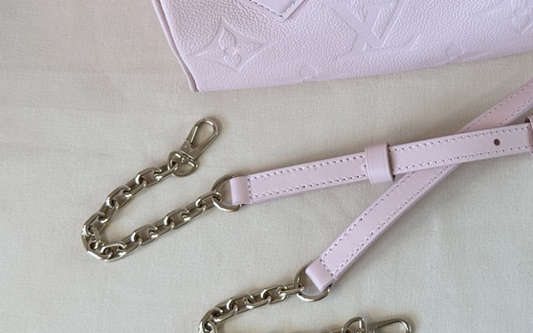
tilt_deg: -70.9
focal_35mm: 92
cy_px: 35
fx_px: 1336
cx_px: 455
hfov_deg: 22.1
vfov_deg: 14.1
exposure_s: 1/100
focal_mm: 6.76
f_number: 1.78
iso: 64
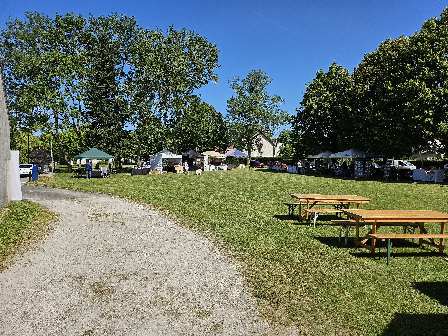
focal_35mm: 24
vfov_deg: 56.8
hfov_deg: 71.6
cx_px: 224
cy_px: 168
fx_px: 311
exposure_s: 1/5922
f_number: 1.8
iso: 50
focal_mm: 5
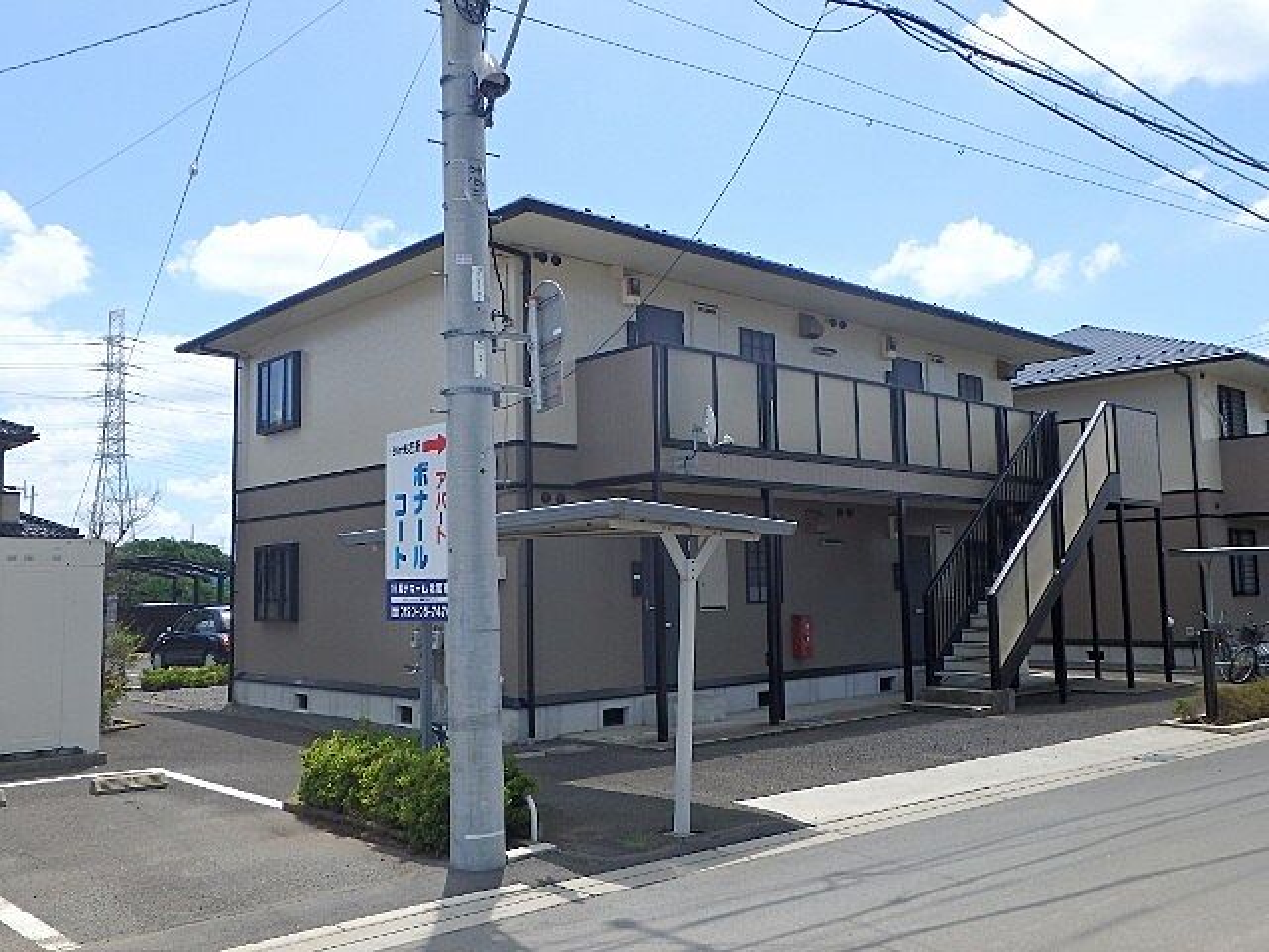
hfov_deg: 58.4
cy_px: 476
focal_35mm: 31
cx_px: 634
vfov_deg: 45.4
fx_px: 1136
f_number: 4.7
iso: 125
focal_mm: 5.6
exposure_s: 1/640
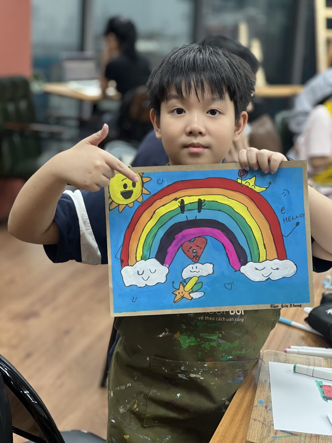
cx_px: 166
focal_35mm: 77
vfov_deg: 25.3
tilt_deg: -11.2
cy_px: 222
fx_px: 985
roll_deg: -3.4
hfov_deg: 19.1
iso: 160
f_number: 2.8
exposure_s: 1/33
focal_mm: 9
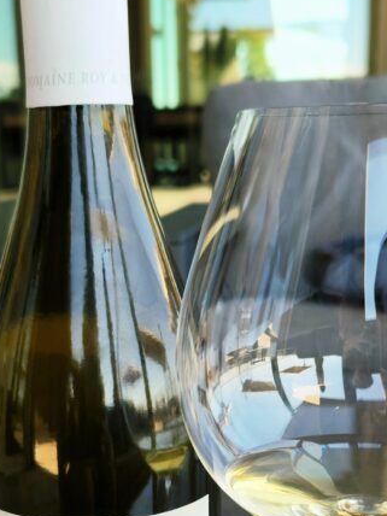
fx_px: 820
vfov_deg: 33.7
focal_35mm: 55
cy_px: 426
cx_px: 195
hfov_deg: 26.6
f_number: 1.8
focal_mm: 5.4
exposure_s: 1/137
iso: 20
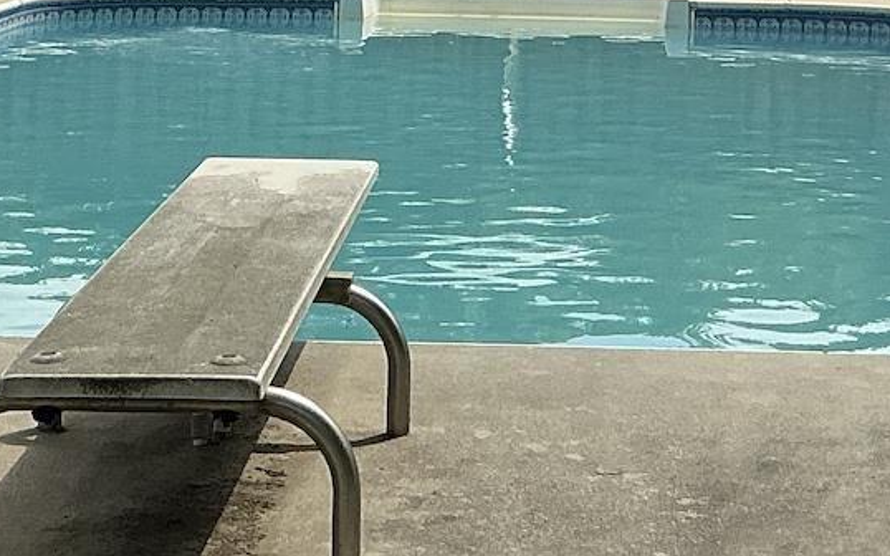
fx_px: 2740
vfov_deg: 11.1
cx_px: 564
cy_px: -316
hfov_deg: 18.4
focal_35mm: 113
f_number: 1.8
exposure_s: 1/2801
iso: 25
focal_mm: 3
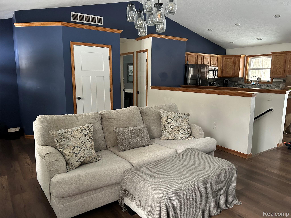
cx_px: 146
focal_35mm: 26
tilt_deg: -9.8
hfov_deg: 67.3
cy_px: 109
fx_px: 219
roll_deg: +0.0
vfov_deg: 53.1
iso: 400
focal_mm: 5.7
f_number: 1.5
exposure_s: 1/40
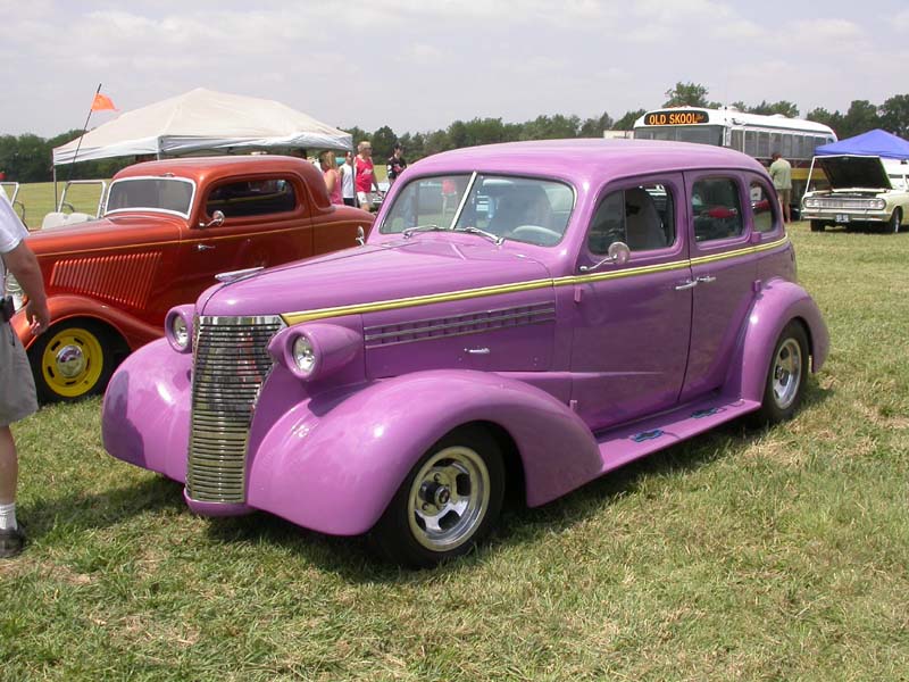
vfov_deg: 37.7
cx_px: 454
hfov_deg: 49.0
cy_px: 341
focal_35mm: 38
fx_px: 998
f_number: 6.7
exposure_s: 1/351
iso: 100
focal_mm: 7.85
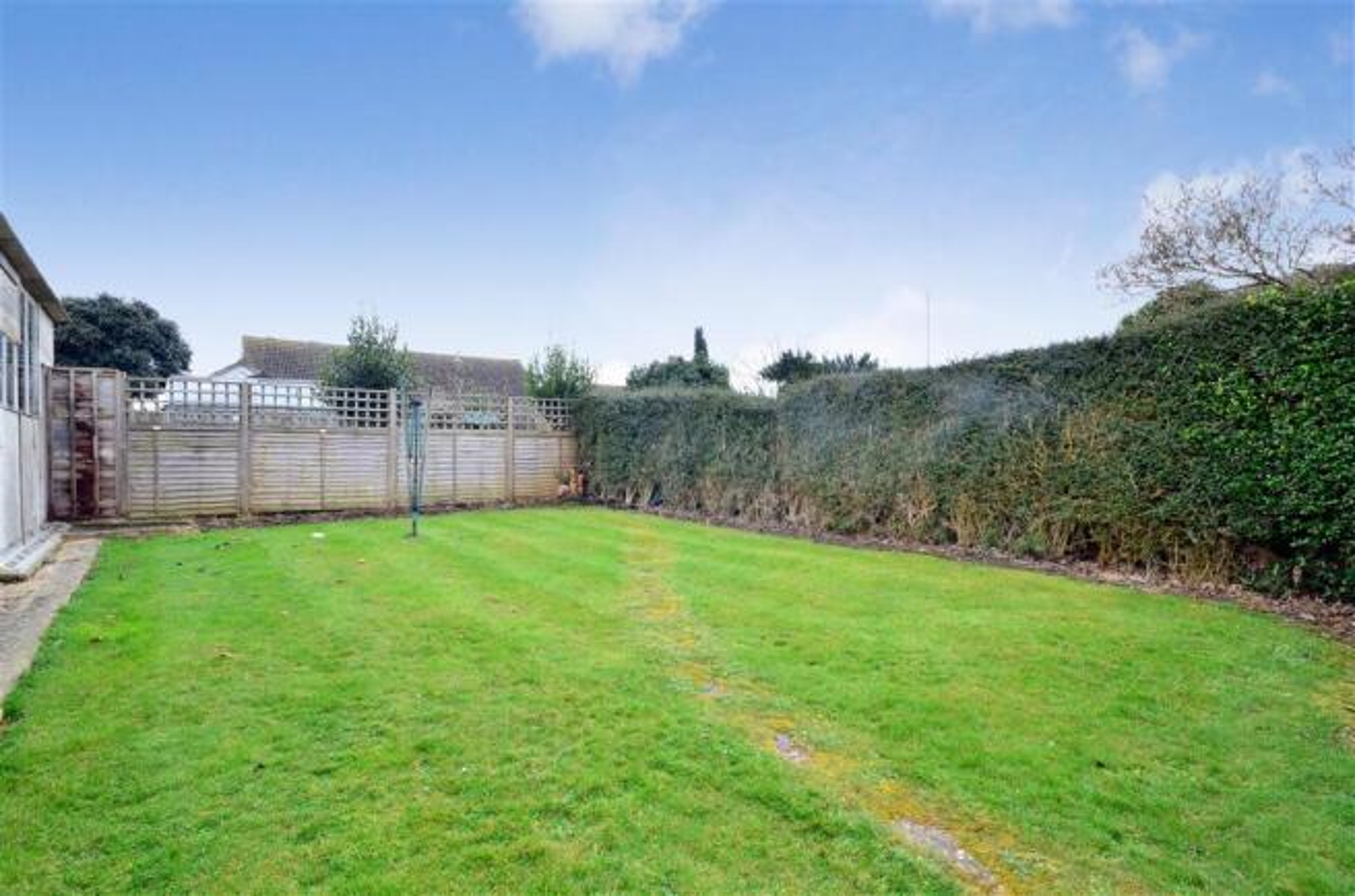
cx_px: 678
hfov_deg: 95.1
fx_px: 620
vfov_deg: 71.8
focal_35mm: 16
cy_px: 448
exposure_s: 1/40
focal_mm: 11
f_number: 13
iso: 640
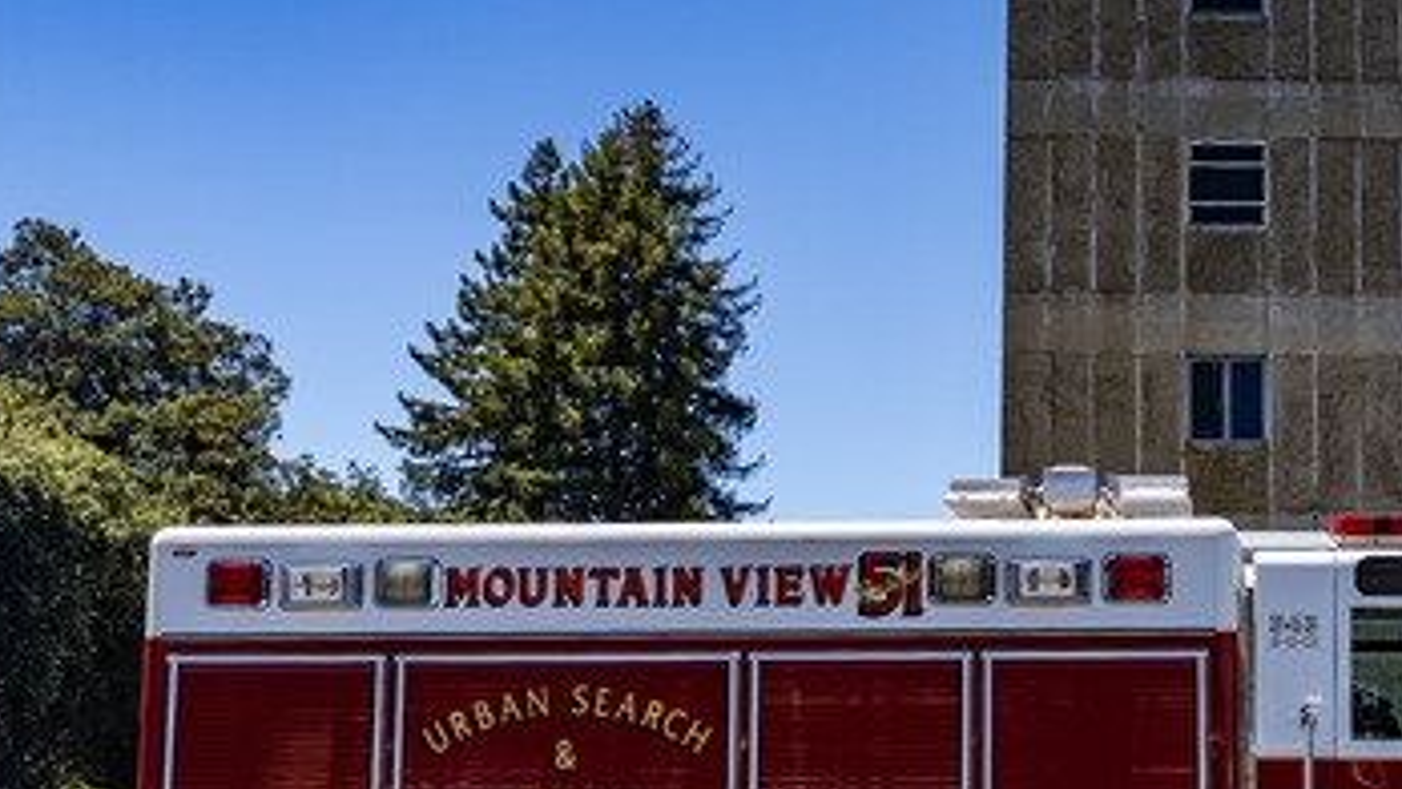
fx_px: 2417
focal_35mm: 65
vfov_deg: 18.5
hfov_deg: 31.4
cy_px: 507
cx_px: 1146
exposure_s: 1/400
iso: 80
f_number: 5
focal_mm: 24
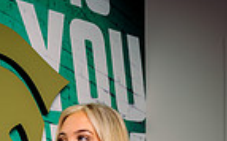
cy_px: 352
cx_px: 8
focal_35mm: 106
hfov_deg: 19.2
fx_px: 655
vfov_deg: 10.4
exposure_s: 1/250
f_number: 5.6
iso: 125
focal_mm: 33
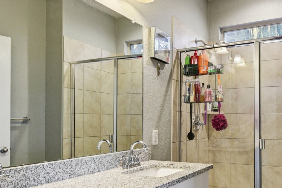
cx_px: 200
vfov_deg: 38.5
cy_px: 123
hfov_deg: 54.0
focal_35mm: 34
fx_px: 266
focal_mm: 18
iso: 1400
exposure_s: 1/20
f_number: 8
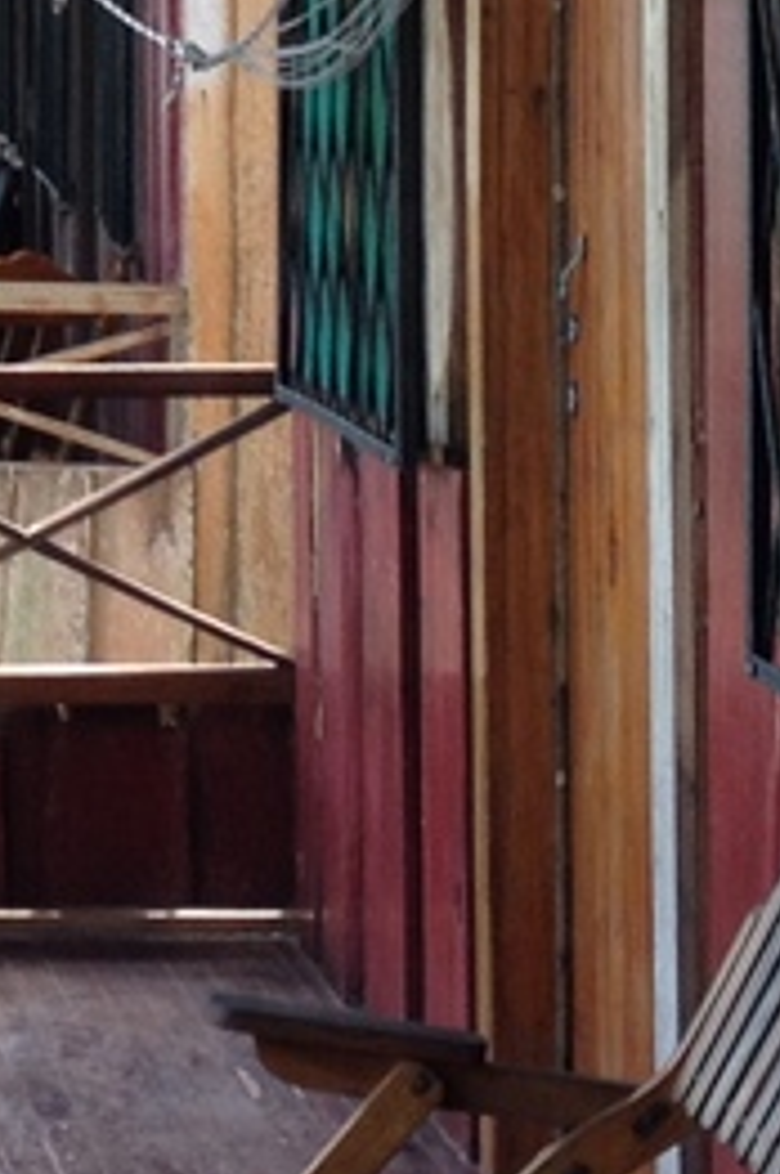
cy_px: 31
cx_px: -592
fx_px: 5441
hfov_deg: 7.9
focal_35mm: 167
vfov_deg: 12.2
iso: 50
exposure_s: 1/120
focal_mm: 4.28
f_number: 2.4
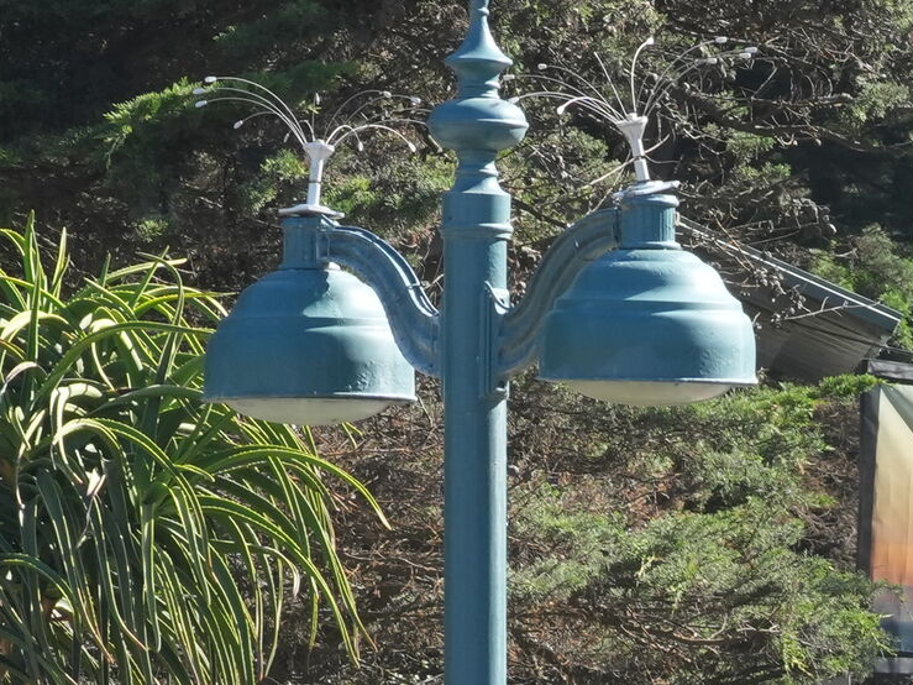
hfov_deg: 3.5
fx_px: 14820
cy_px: 940
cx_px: 1374
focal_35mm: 562
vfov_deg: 2.6
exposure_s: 1/100
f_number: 13
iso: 500
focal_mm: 100
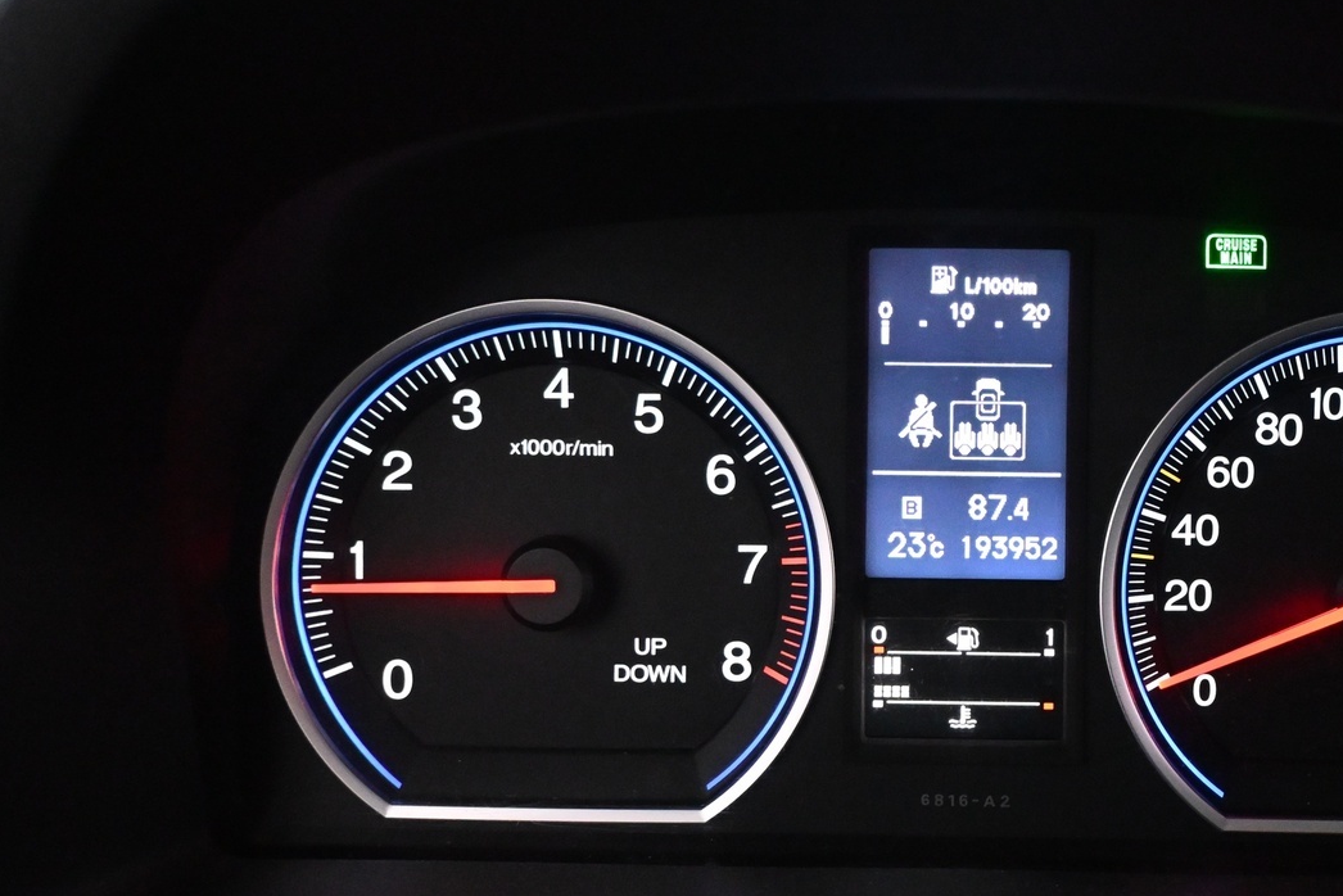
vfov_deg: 27.7
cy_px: 461
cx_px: 953
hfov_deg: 39.7
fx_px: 1820
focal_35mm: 49
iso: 4500
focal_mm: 21
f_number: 4
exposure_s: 1/60
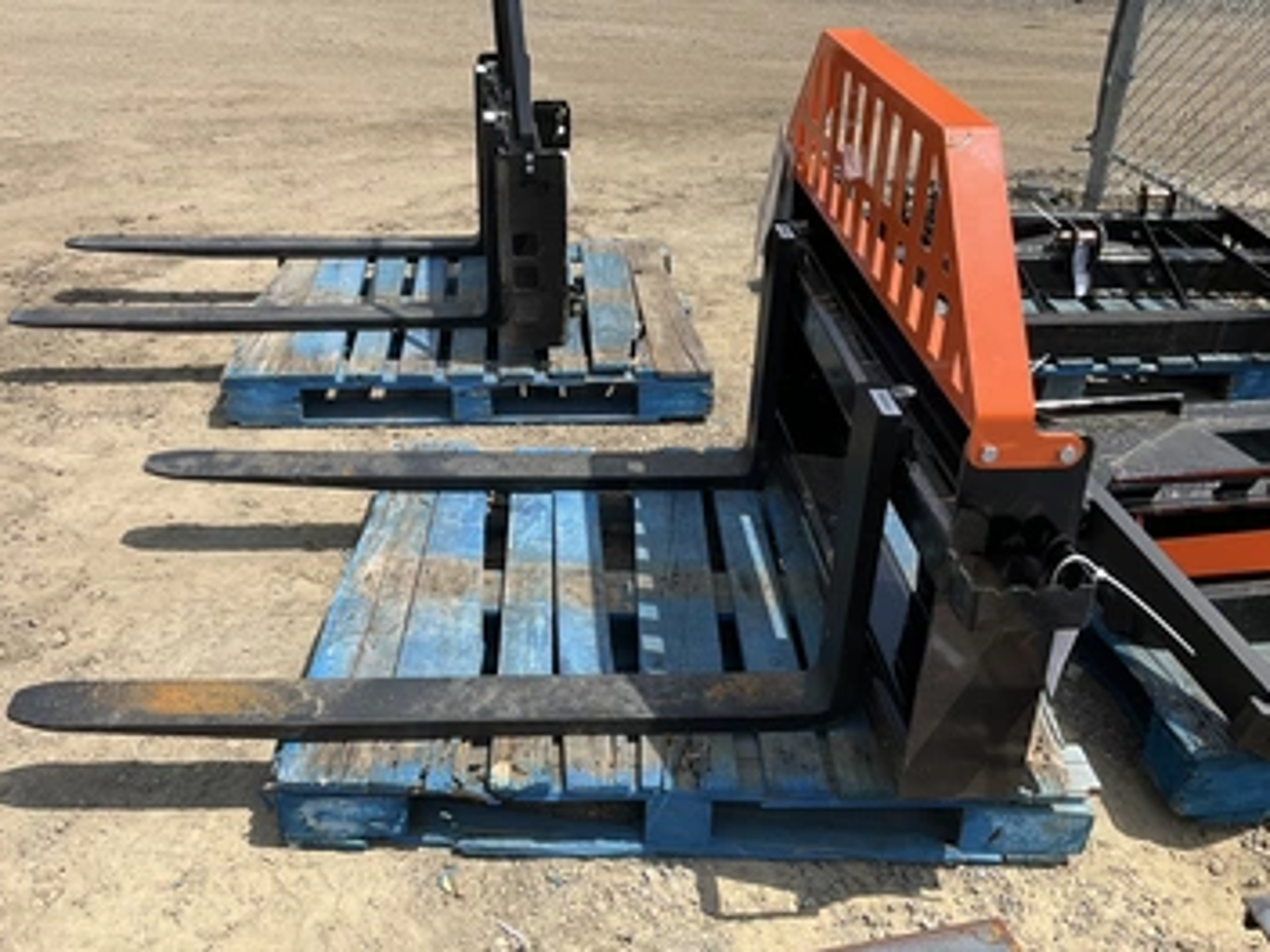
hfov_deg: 55.3
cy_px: 454
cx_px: 588
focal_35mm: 33
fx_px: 1211
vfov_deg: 42.9
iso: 25
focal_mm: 3
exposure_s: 1/1577
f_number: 1.8
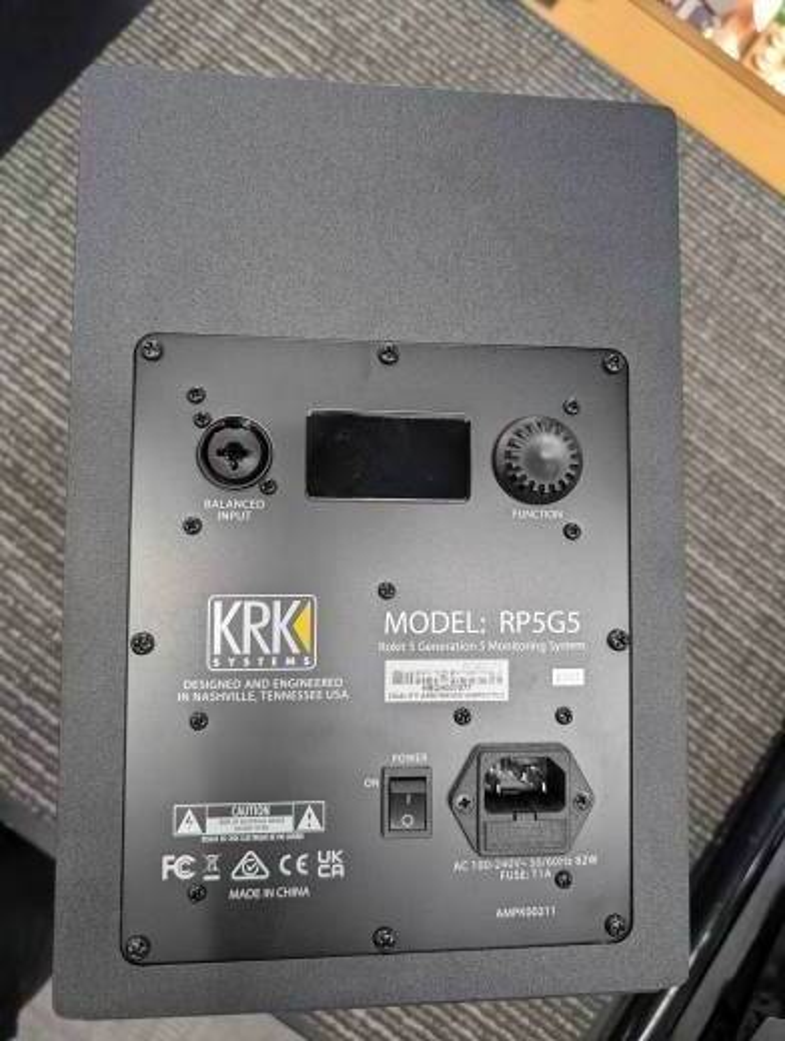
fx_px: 723
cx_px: 392
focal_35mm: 24
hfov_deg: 57.0
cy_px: 520
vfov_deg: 71.5
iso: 354
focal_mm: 6.9
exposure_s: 1/120
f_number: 1.68
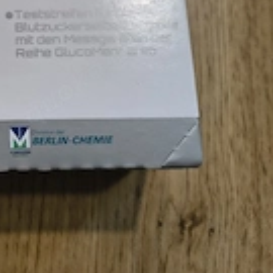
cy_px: -57
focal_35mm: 63
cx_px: -28
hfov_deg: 25.3
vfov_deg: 24.6
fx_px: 562
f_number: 1.8
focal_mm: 5.56
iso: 317
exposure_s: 1/100
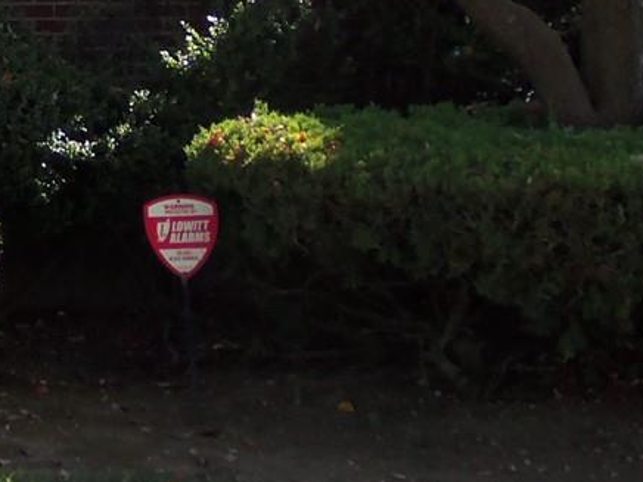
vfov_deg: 11.9
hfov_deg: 14.6
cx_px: -420
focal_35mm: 122
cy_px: -109
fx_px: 2266
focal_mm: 4.7
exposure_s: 1/160
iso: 64
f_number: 3.2
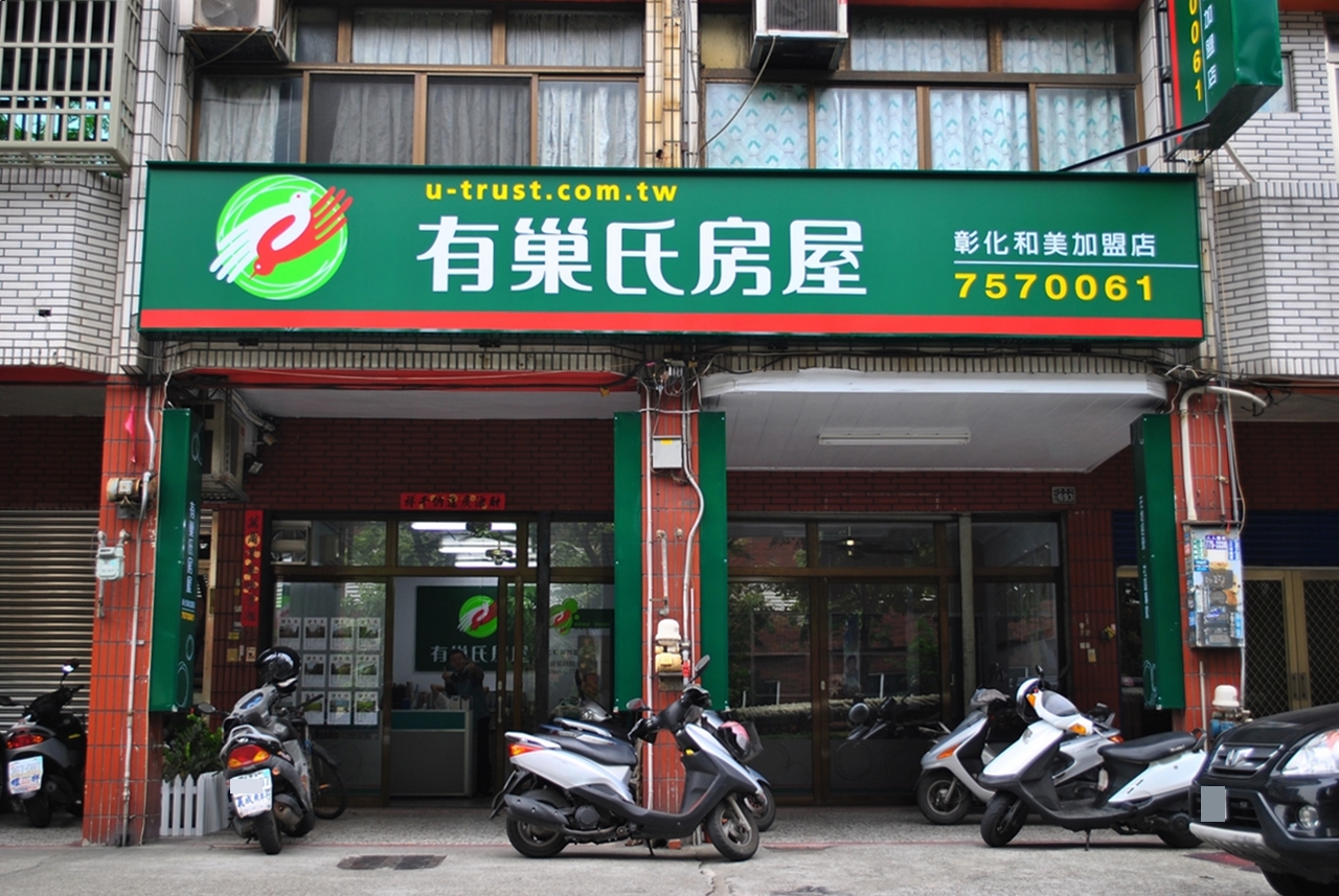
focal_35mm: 44
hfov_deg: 44.9
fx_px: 1620
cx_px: 670
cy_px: 448
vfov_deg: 30.9
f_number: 4.5
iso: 100
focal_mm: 29
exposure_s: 1/25
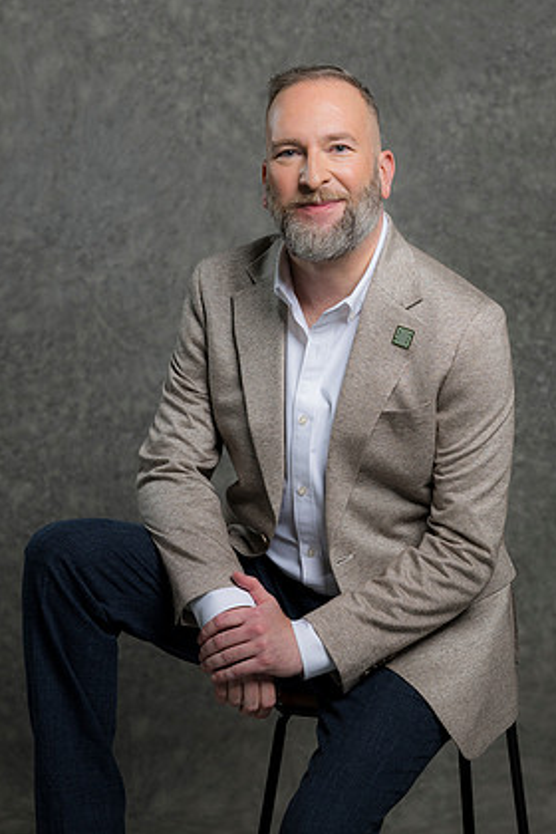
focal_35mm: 91
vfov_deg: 22.4
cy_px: 393
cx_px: 294
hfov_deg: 15.0
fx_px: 2108
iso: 125
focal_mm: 85
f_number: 5
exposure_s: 1/200
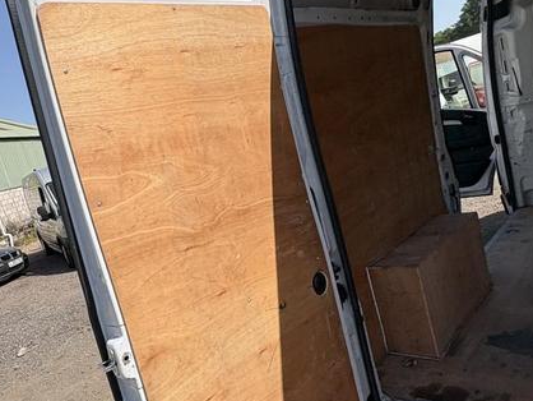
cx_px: 184
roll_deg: +15.7
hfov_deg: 58.8
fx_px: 462
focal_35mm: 30
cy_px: 216
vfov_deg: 46.8
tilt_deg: -4.8
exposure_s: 1/1976
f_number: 2.2
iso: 50
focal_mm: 2.22
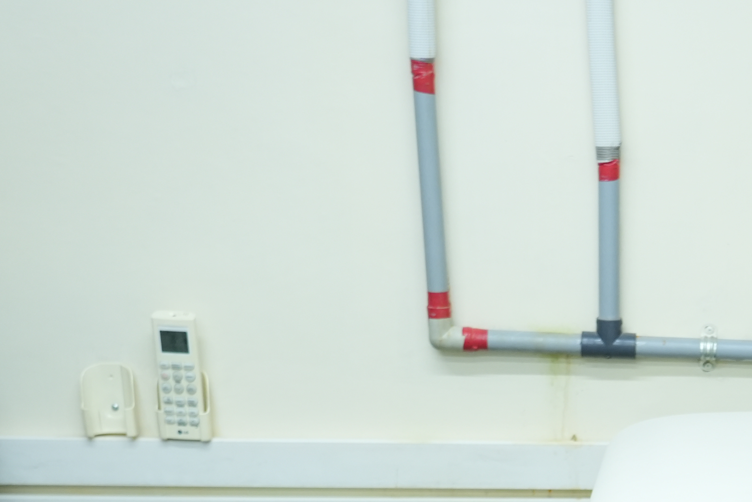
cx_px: 771
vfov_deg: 13.8
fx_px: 1964
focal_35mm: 94
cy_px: 713
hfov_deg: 20.9
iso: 1600
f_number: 4
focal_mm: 31
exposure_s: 1/100
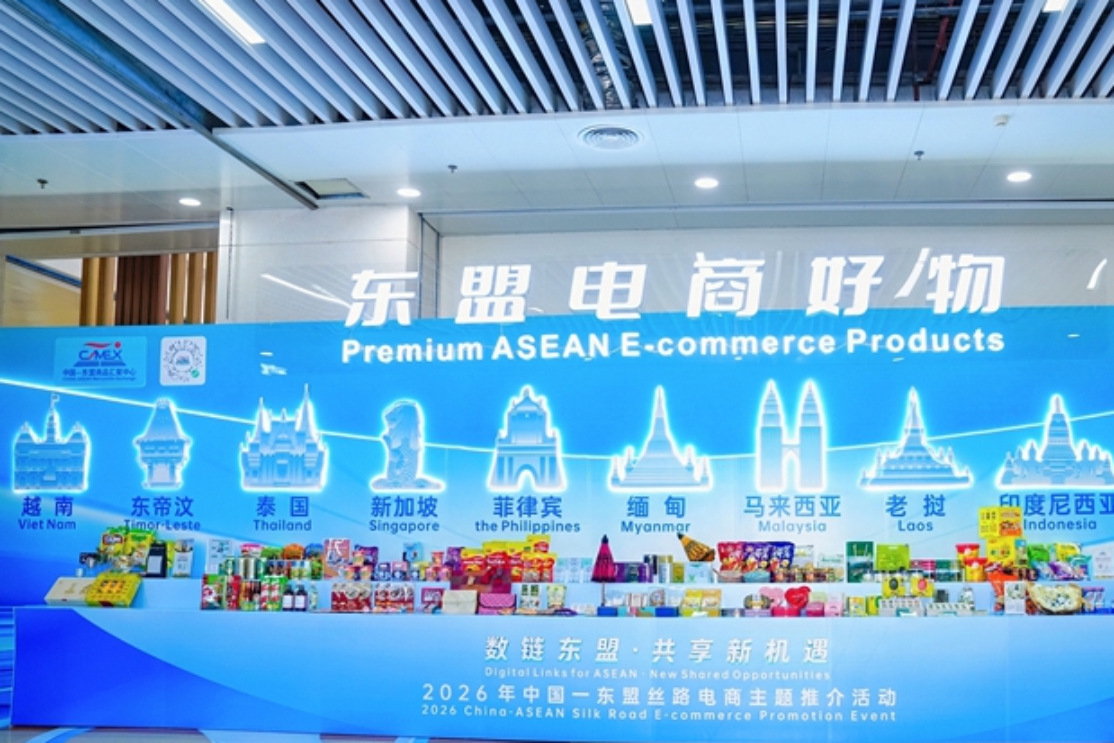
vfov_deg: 42.0
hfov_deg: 59.4
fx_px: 959
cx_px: 705
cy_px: 469
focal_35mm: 31
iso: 800
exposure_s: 1/125
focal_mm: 24
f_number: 5
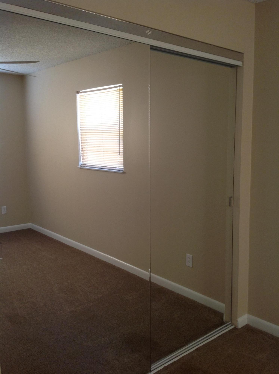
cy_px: 187
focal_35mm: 35
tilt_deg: -9.7
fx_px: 377
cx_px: 140
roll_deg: -0.2
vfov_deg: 52.7
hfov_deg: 40.6
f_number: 2.4
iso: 64
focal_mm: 4.28
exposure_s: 1/15
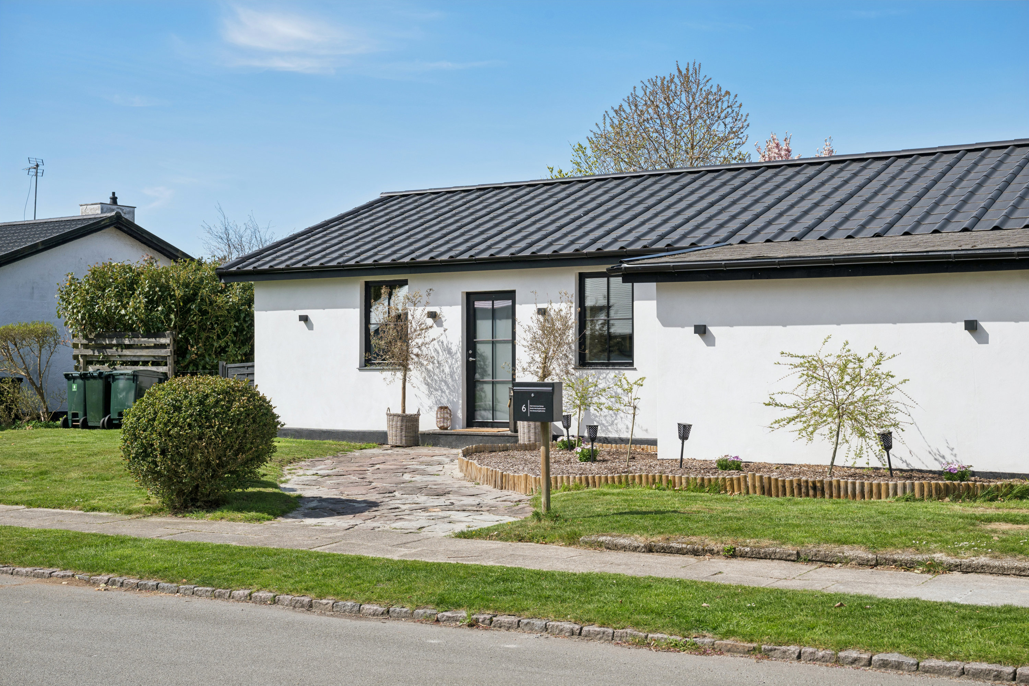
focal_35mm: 46
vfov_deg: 29.2
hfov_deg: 42.7
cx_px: 514
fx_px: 1315
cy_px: 343
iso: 160
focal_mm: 46
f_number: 8
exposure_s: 1/500
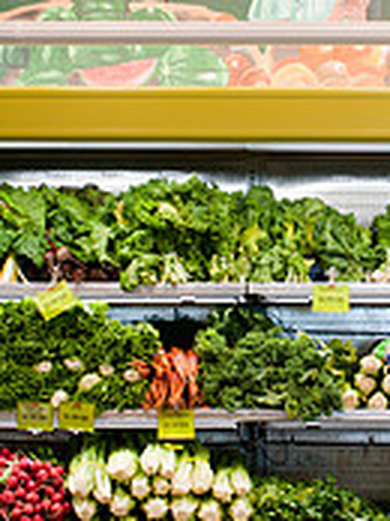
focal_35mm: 77
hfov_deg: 19.0
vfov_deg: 25.3
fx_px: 1160
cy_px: 213
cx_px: 285
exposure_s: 1/80
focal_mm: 24
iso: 400
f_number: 4
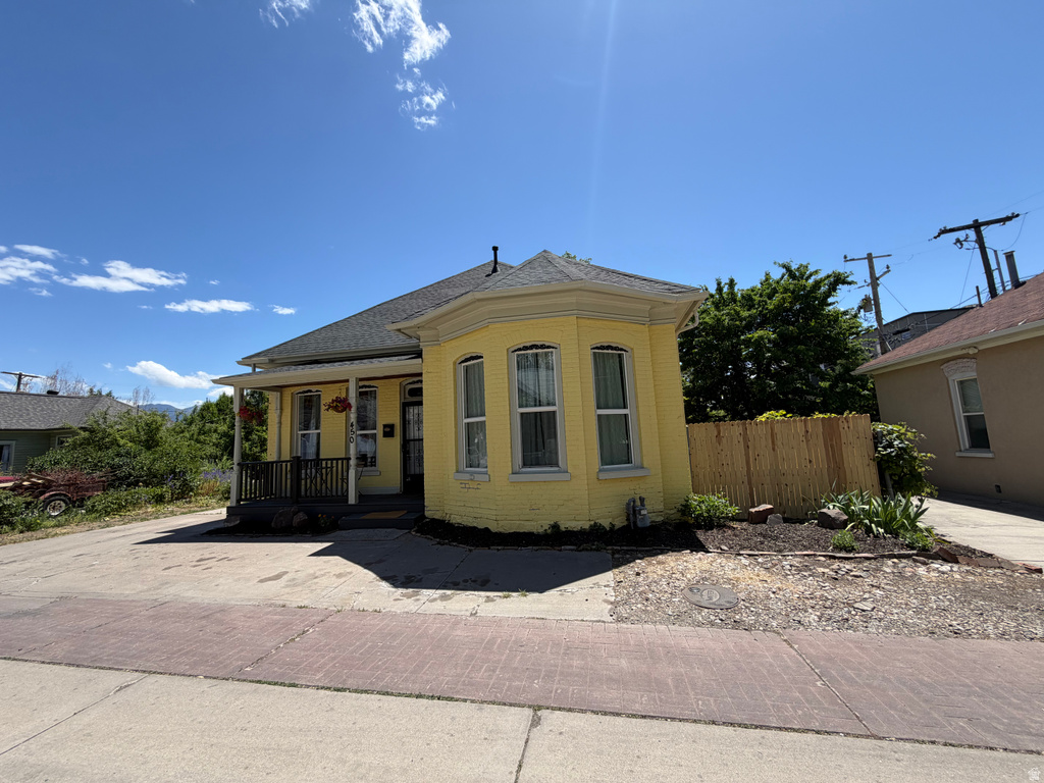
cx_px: 522
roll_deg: +2.7
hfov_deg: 102.1
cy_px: 392
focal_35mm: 14
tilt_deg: +8.0
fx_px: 422
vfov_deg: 85.7
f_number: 2.2
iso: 25
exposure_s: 1/770
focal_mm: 2.22
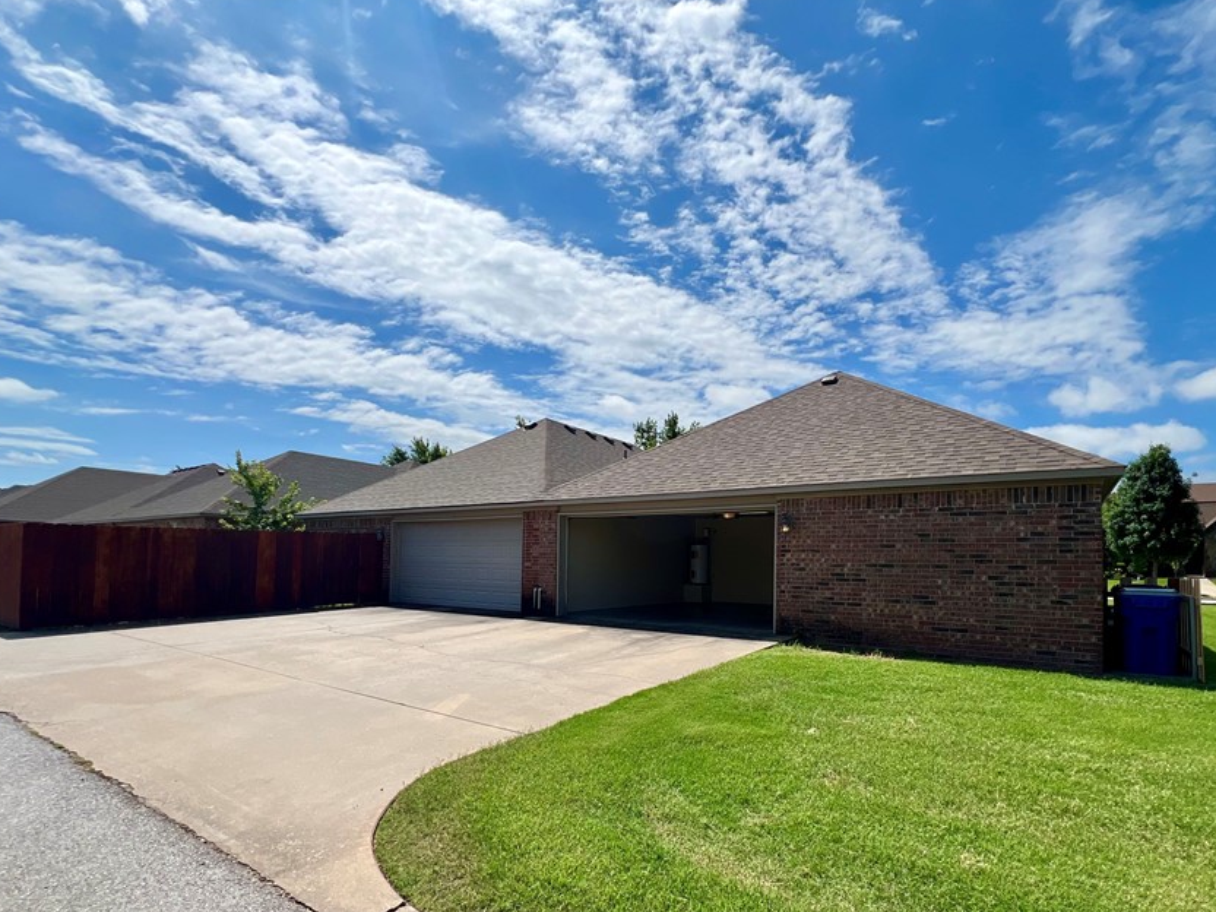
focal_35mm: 16
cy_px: 545
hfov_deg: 94.1
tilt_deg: +1.7
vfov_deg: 77.3
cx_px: 680
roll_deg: -0.6
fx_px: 562
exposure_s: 1/2481
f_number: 1.8
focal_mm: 1.57
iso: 32
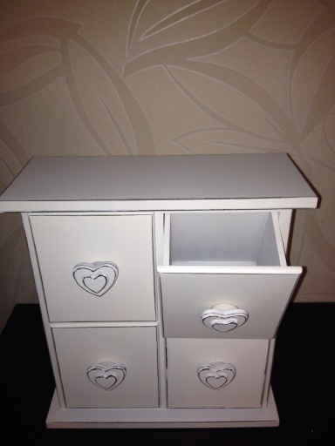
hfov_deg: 40.7
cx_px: 168
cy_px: 223
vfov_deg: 52.6
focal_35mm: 35
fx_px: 452
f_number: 2.4
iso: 50
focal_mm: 4.28
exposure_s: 1/54
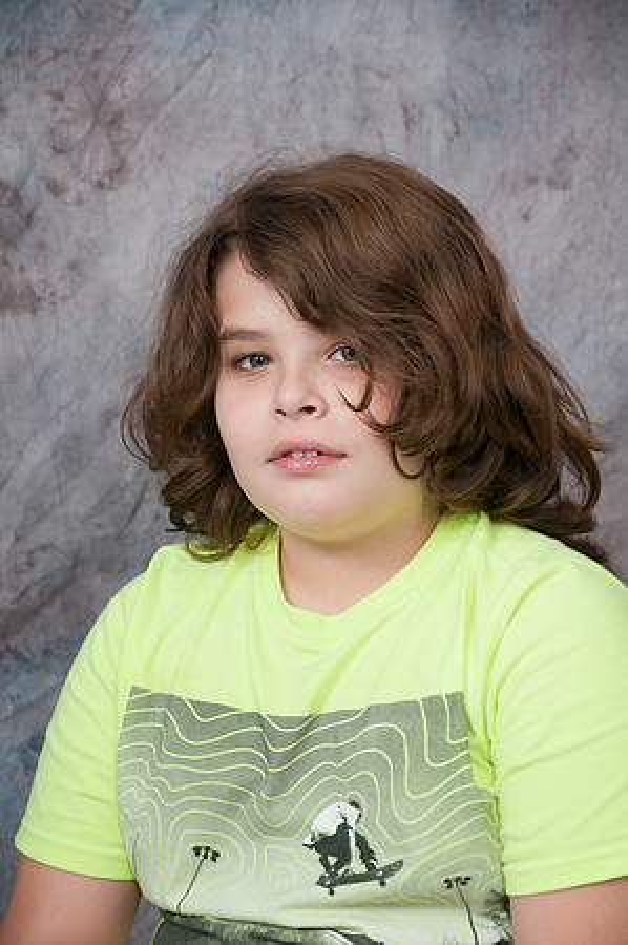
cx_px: 314
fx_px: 3344
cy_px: 472
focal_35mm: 128
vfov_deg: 16.1
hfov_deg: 10.7
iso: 200
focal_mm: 85
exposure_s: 1/125
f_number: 5.6
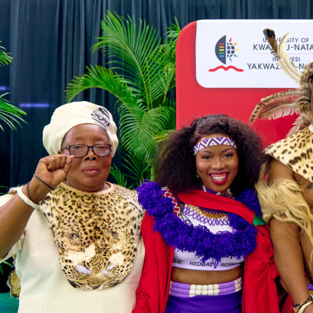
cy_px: 161
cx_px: 286
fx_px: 511
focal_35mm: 50
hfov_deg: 32.2
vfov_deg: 34.0
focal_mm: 29
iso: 3200
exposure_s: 1/125
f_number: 5.6
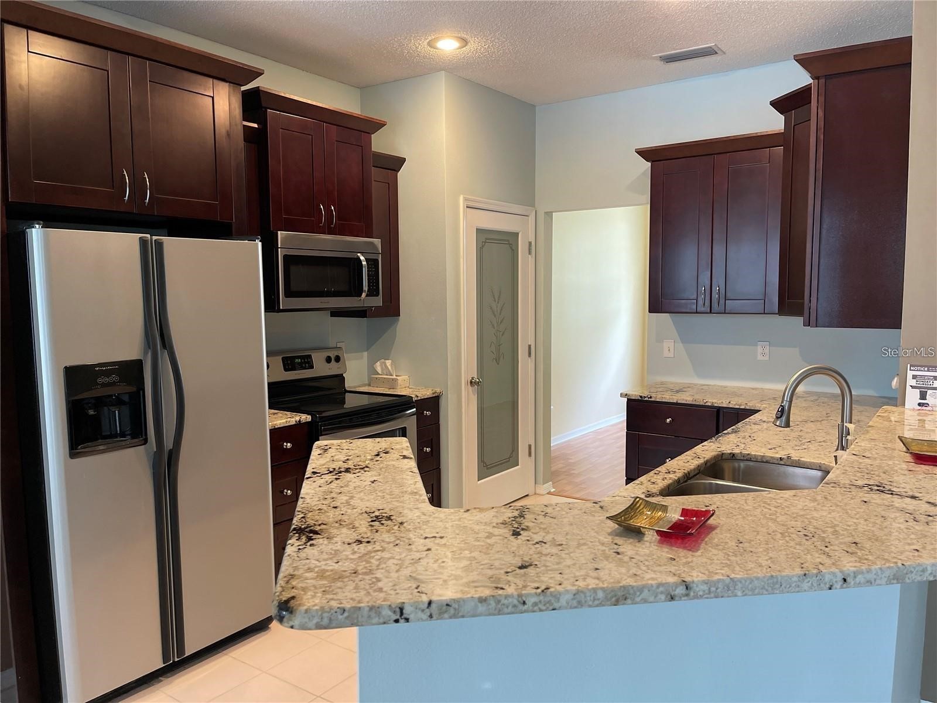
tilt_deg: -5.6
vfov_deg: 53.1
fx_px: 704
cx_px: 468
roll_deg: +0.7
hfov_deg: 67.3
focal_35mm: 26
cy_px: 352
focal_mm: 5.1
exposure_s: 1/60
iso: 200
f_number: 1.6
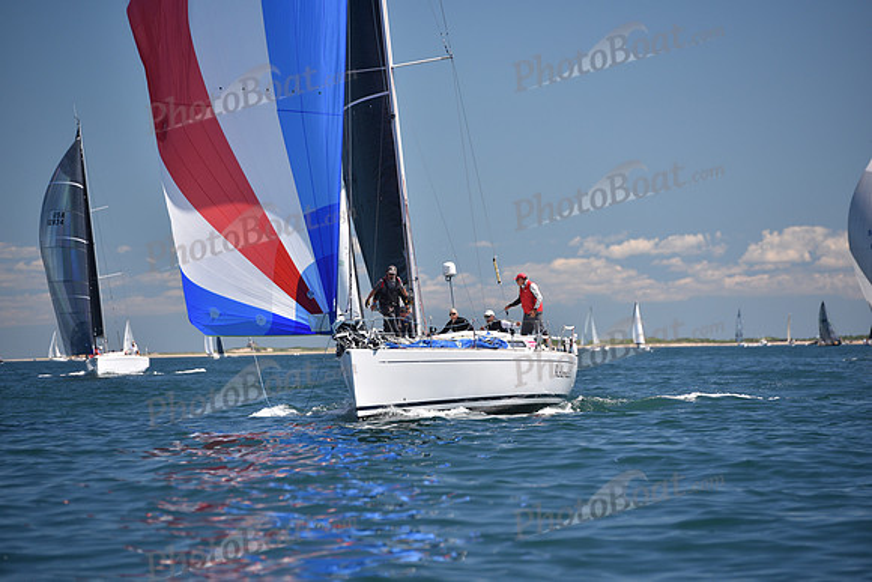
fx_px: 4845
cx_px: 436
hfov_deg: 10.3
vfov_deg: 6.9
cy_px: 291
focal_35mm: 200
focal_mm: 200
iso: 250
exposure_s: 1/800
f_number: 5
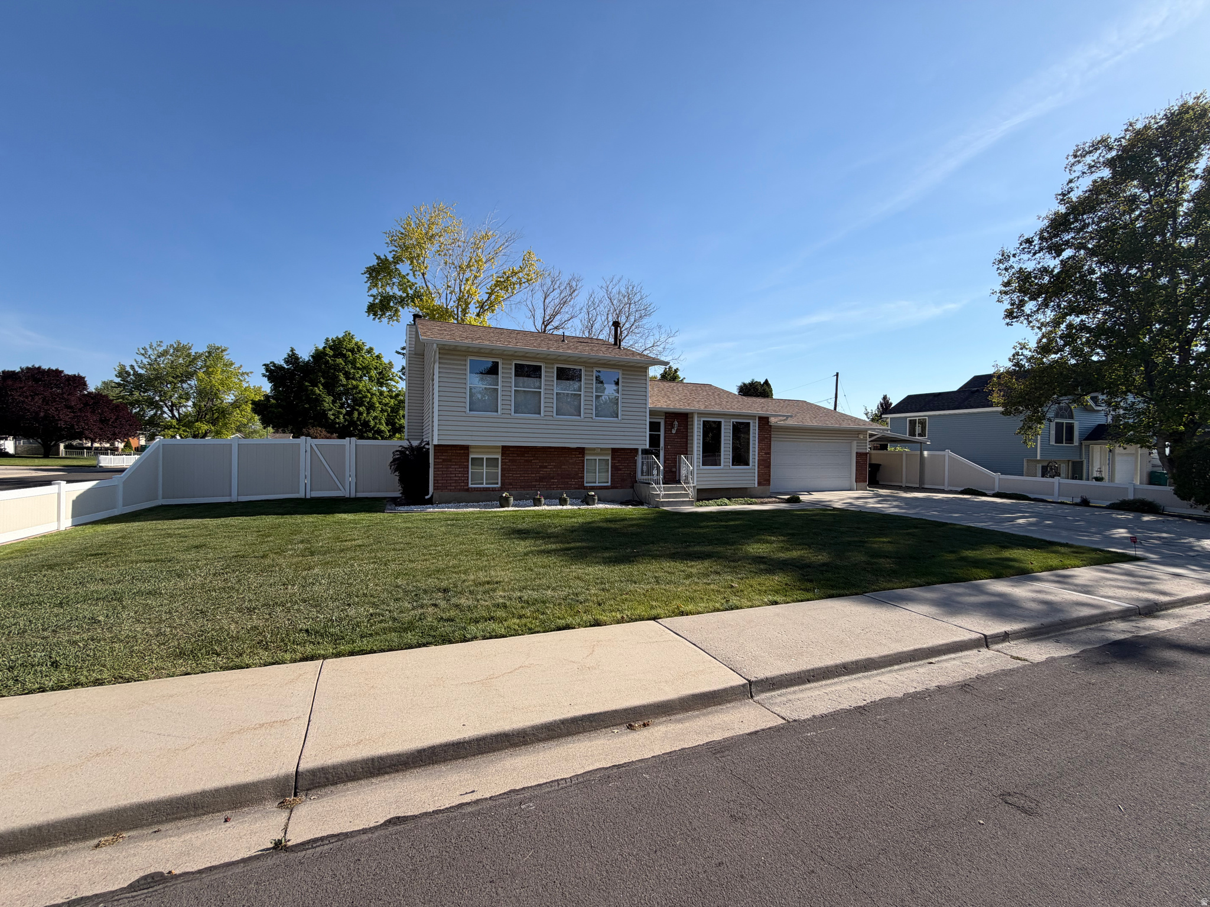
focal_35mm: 14
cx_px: 605
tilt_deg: +2.8
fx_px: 489
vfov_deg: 85.7
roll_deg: +0.6
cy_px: 454
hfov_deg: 102.1
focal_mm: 2.22
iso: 20
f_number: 2.2
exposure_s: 1/914
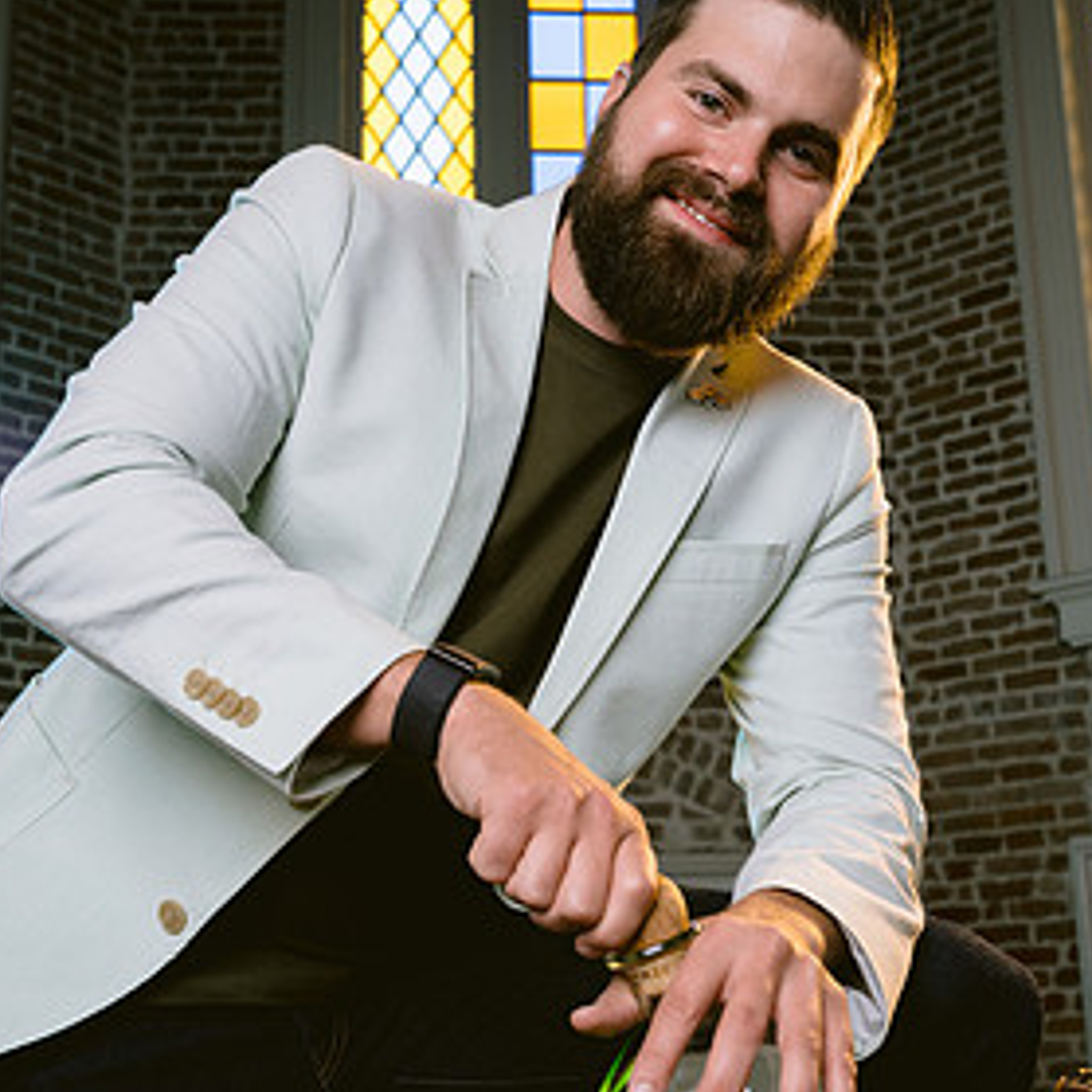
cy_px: 689
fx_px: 1713
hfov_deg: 35.4
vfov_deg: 35.1
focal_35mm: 48
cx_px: 536
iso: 200
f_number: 5.6
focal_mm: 35
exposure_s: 1/125
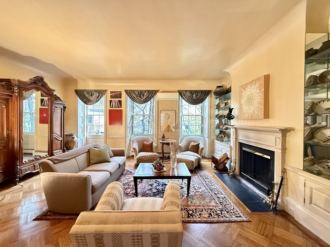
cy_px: 124
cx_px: 165
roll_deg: -0.1
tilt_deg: -1.0
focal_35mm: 14
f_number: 2.2
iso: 1000
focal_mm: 2.22
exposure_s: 1/60
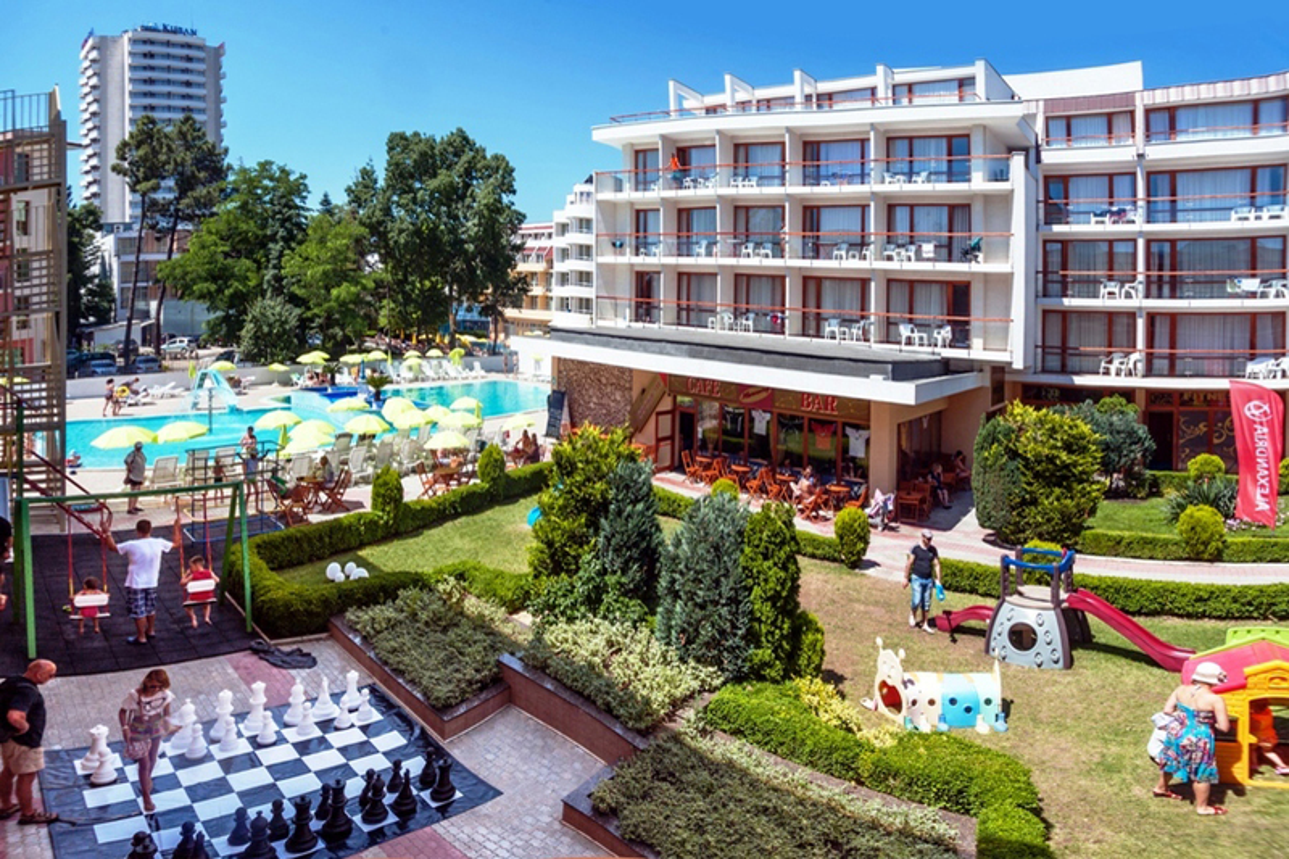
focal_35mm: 15
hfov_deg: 100.4
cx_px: 644
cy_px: 430
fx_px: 537
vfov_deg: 77.3
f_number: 10
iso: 200
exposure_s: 1/400
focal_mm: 15
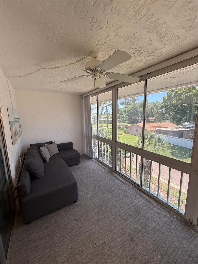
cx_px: 99
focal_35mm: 14
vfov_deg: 102.1
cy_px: 132
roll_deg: +0.6
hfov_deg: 85.7
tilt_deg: -7.4
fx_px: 107
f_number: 2.2
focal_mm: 2.22
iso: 250
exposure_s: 1/120
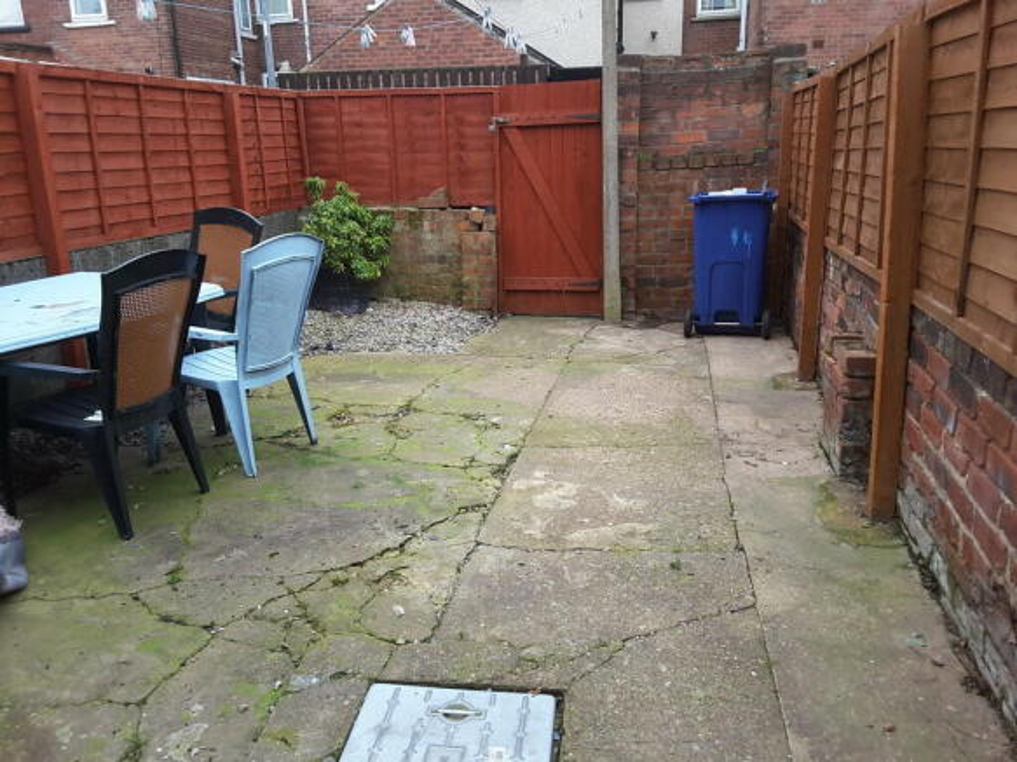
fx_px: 911
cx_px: 508
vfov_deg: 45.4
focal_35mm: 31
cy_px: 381
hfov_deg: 58.4
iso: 40
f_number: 1.9
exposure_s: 1/106
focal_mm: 2.9
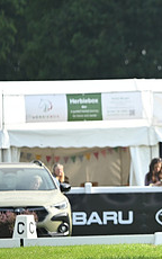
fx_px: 4537
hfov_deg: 2.0
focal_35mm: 643
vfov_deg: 3.3
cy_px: 101
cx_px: 292
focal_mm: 250
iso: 560
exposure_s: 1/1250
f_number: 5
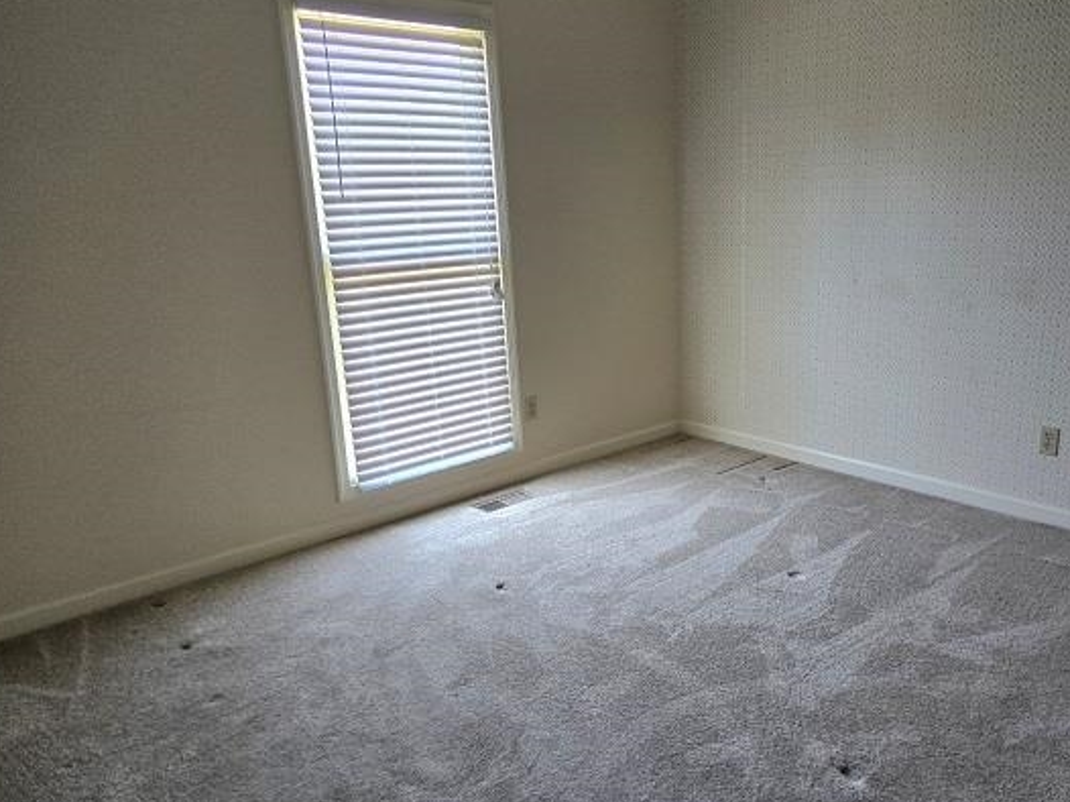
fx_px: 865
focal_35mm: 28
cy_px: 409
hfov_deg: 63.1
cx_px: 622
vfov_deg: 49.7
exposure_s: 1/120
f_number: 1.8
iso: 200
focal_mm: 5.4
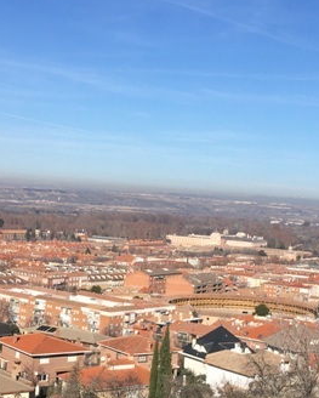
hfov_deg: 22.1
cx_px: 209
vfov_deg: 27.4
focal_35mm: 69
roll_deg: -2.9
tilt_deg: -2.5
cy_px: 251
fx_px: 813
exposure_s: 1/2198
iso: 25
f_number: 2.2
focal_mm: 4.15
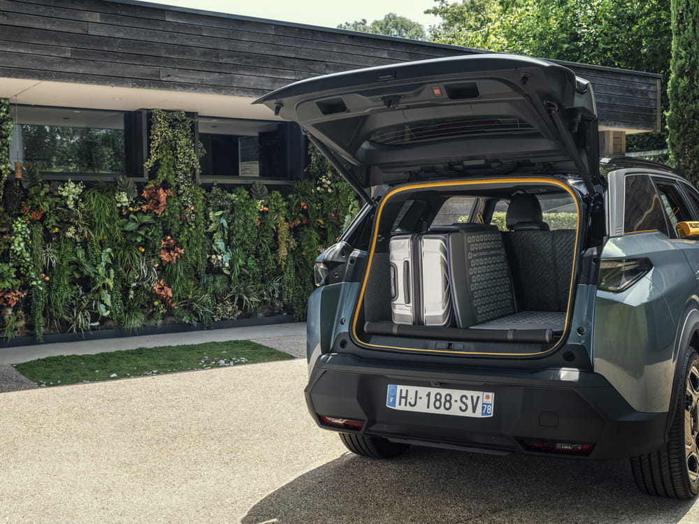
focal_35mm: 41
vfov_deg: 35.1
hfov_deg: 45.8
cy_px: 262
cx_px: 350
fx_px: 828
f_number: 11
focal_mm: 51.7
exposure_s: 1/13
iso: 400
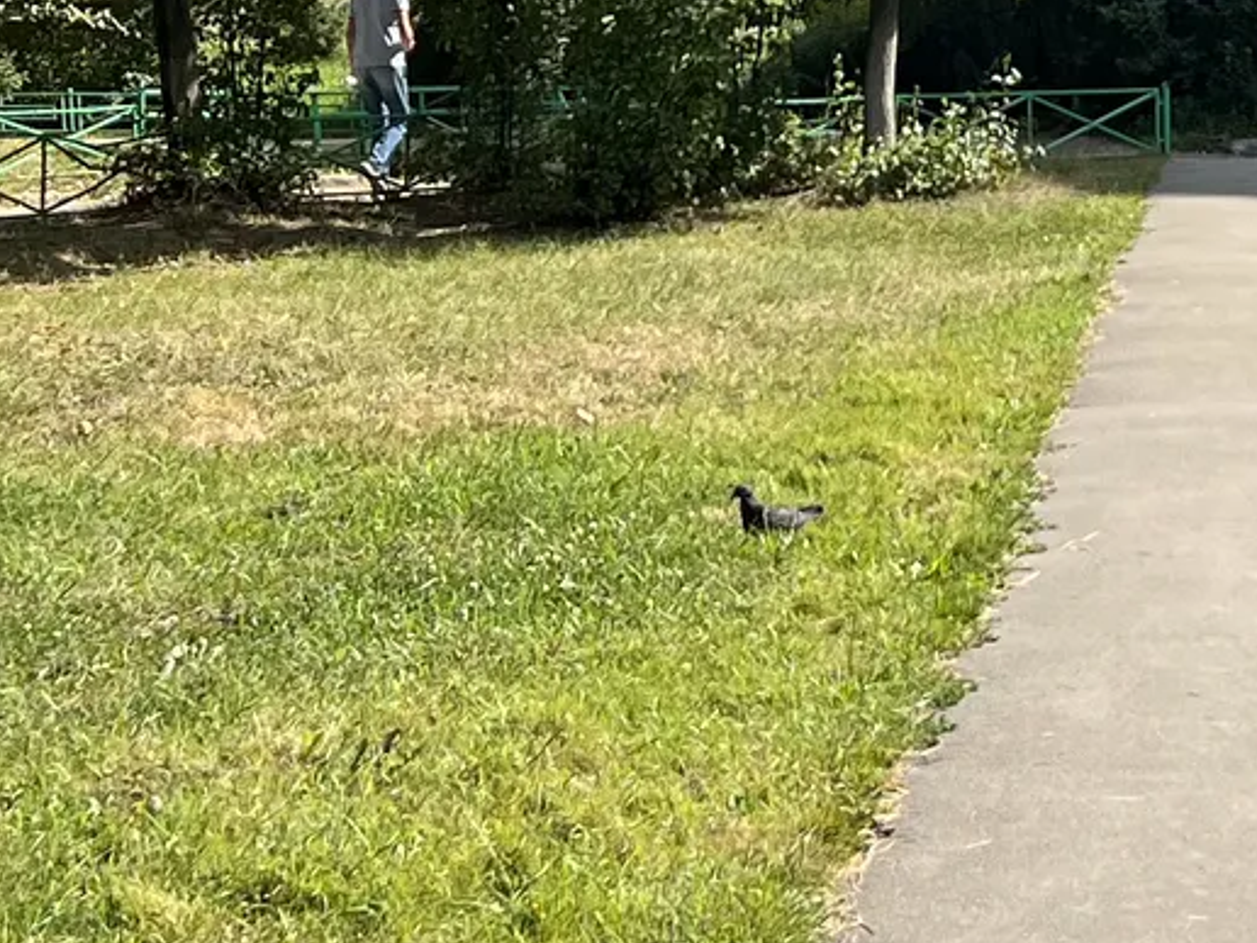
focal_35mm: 121
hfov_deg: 16.1
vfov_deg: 11.8
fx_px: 4394
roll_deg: +1.5
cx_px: 1128
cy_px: -353
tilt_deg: +4.1
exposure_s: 1/2841
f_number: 1.5
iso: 50
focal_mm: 5.7
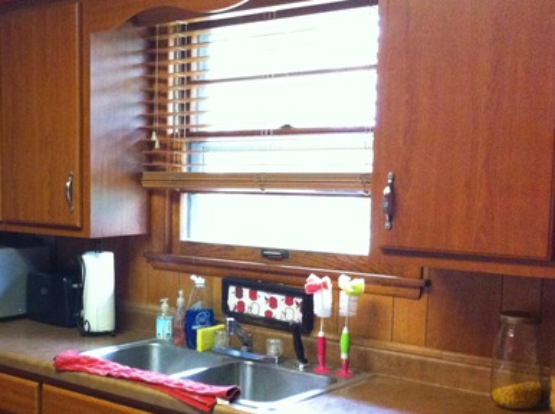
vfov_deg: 25.0
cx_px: 99
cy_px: 272
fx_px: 928
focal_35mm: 58
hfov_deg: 32.3
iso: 640
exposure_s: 1/17
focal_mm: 3.85
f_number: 2.8
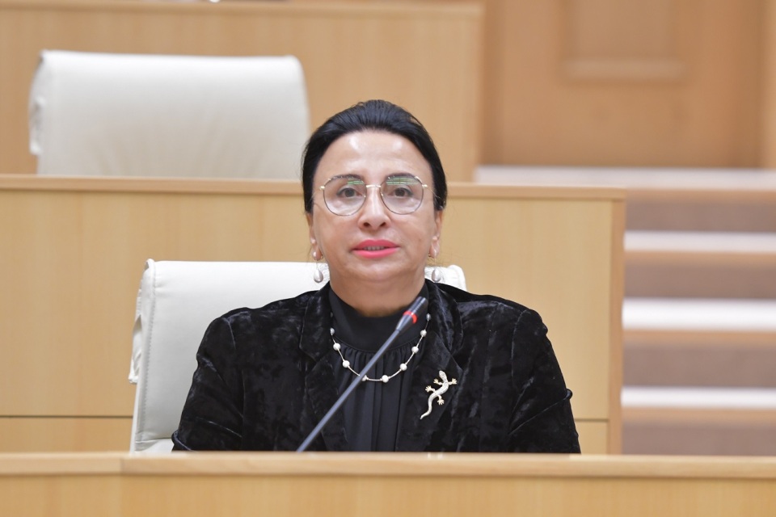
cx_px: 388
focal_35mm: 240
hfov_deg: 8.6
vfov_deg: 5.7
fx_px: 5173
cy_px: 258
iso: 2000
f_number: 3.2
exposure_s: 1/125
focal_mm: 160
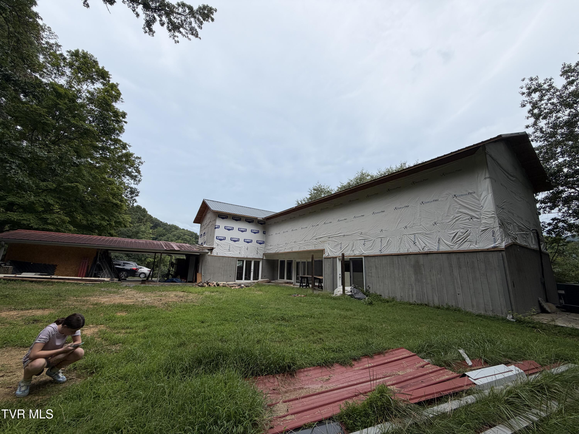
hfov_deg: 102.1
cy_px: 217
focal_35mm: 14
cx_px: 290
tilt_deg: +13.4
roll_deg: -0.1
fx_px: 234
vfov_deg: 85.7
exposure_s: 1/554
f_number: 2.2
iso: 40
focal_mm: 2.22
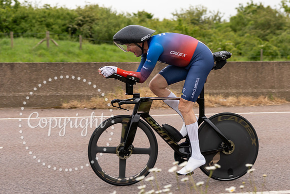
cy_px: 70
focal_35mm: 97
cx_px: 188
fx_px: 782
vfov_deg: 14.1
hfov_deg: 20.9
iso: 250
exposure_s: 1/1000
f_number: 3.5
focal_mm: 70
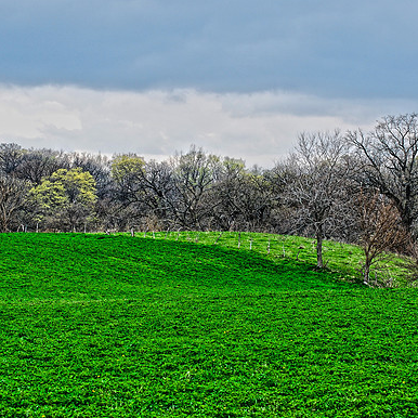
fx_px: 2254
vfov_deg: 10.6
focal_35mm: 165
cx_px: 250
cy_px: 209
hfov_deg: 10.6
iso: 200
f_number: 7.1
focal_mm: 86
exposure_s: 1/125
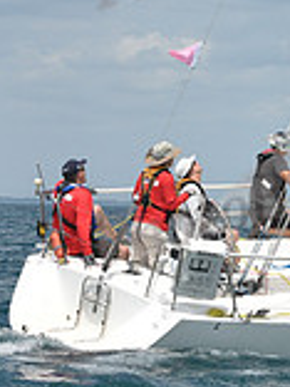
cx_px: 573
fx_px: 2804
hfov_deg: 5.8
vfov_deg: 7.9
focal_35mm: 251
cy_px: 38
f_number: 9
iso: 250
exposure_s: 1/1250
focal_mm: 70
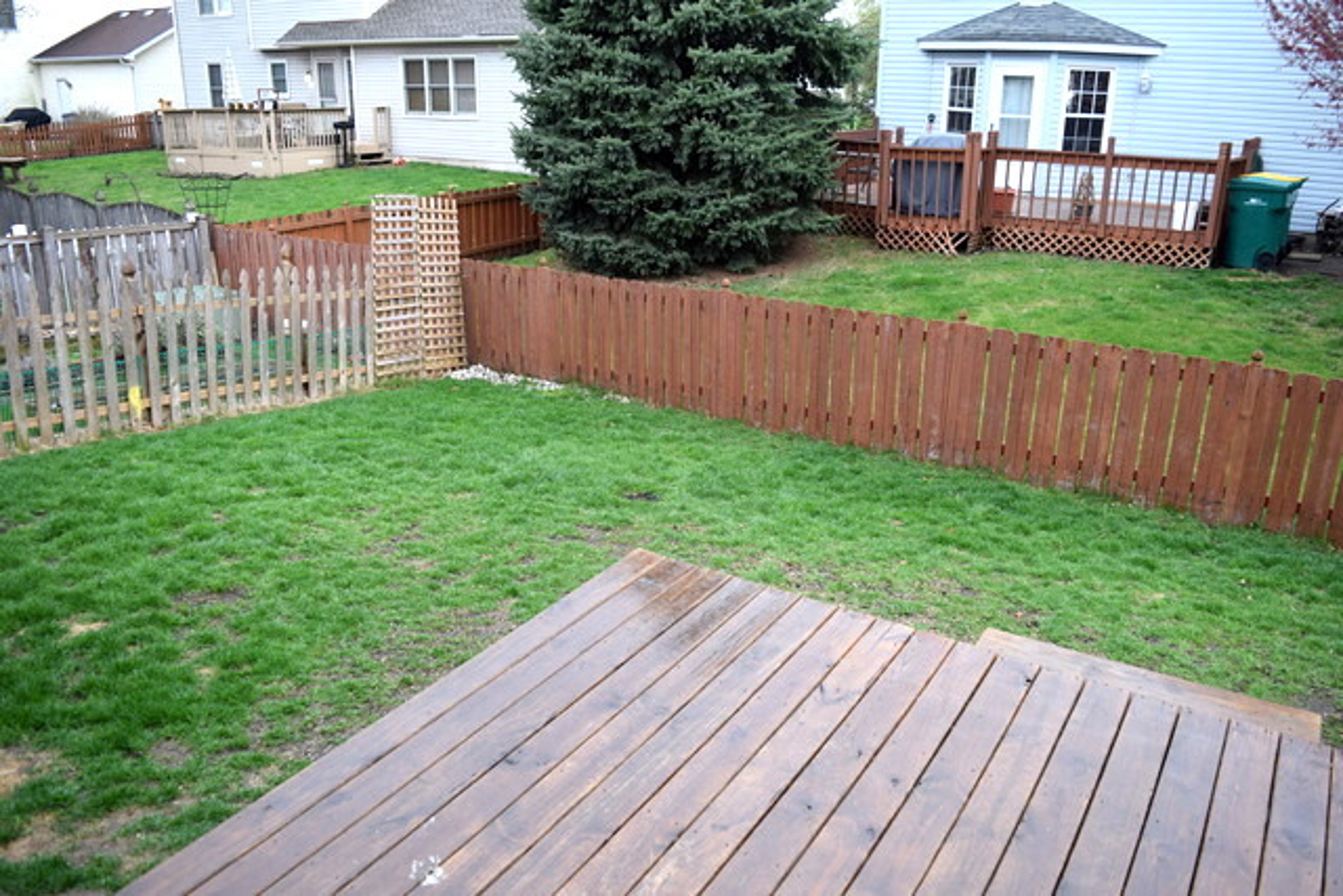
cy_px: 448
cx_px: 672
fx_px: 1007
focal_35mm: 27
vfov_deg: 48.0
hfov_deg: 67.4
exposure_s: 1/80
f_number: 4.5
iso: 400
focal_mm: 18
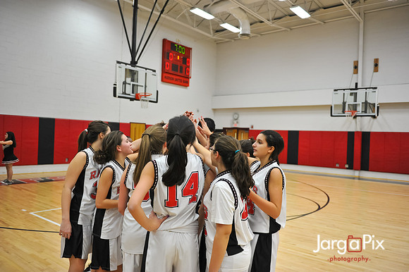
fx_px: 329
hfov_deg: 63.7
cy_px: 136
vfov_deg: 44.9
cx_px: 204
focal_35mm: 29
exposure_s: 1/500
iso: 2500
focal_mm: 29
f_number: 2.8
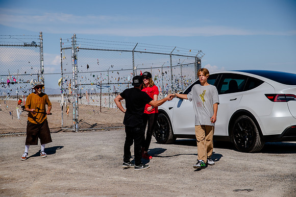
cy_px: 98
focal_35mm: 85
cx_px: 148
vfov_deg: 16.1
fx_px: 698
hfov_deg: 23.9
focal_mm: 85
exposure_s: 1/2000
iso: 160
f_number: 6.3
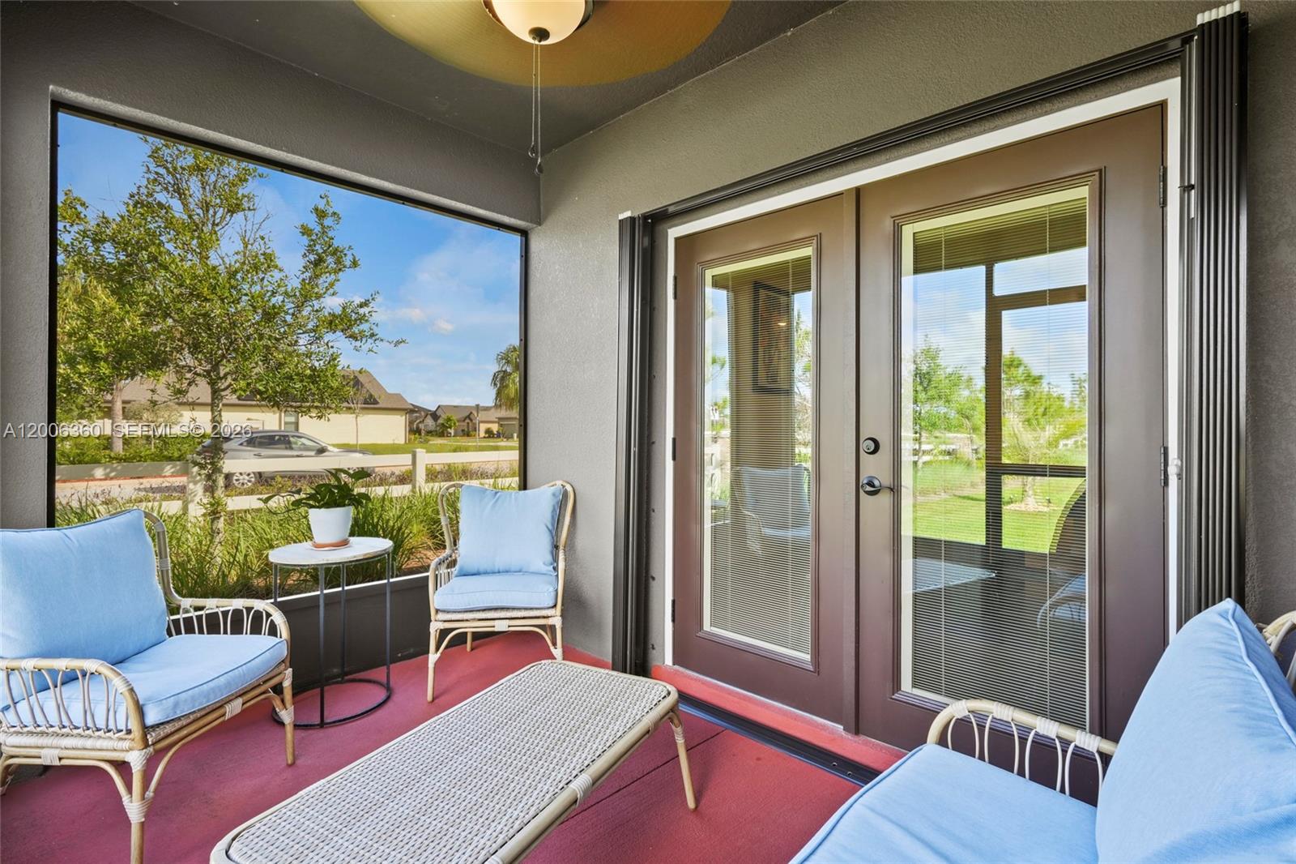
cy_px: 432
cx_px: 648
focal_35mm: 17
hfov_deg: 93.3
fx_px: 612
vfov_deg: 70.4
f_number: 11
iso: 400
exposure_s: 1/10
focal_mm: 17
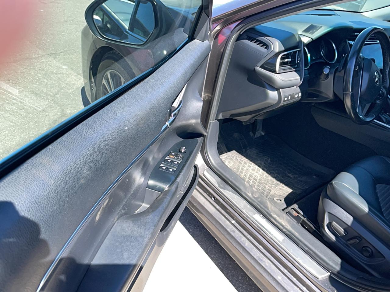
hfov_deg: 67.3
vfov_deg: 53.1
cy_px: 146
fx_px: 293
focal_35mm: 26
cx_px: 195
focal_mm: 4.2
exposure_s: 1/525
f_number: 1.6
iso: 32
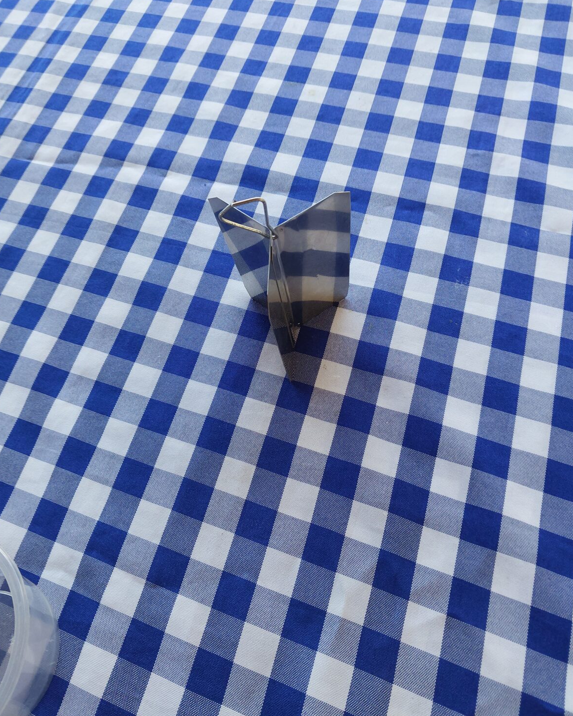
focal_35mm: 32
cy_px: 362
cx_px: 280
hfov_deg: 45.8
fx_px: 678
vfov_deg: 55.7
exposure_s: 1/120
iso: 100
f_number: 1.8
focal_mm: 4.6
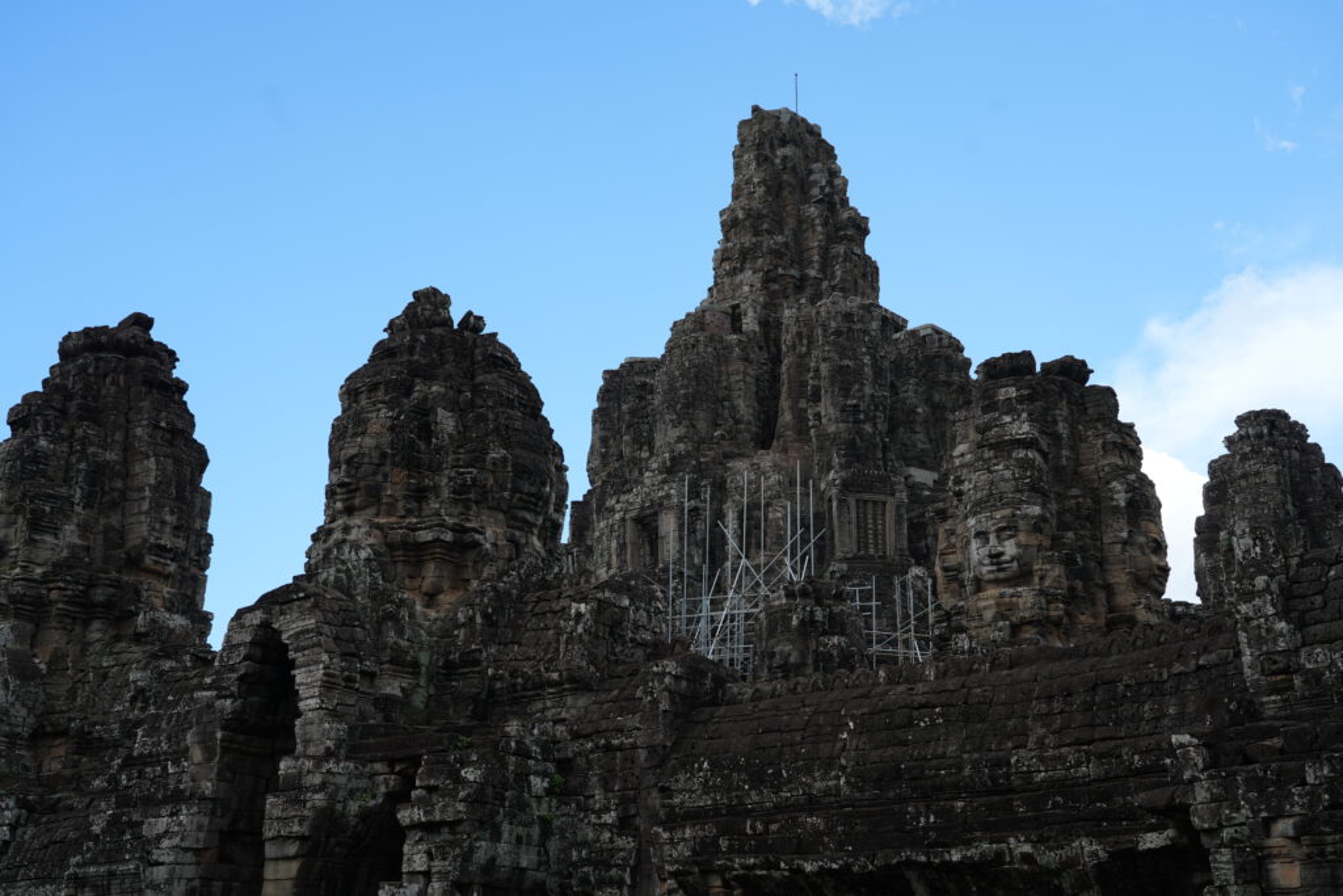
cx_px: 672
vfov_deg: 31.2
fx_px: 1604
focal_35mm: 43
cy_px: 448
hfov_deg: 45.4
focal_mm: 43
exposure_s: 1/160
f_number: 6.3
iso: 100
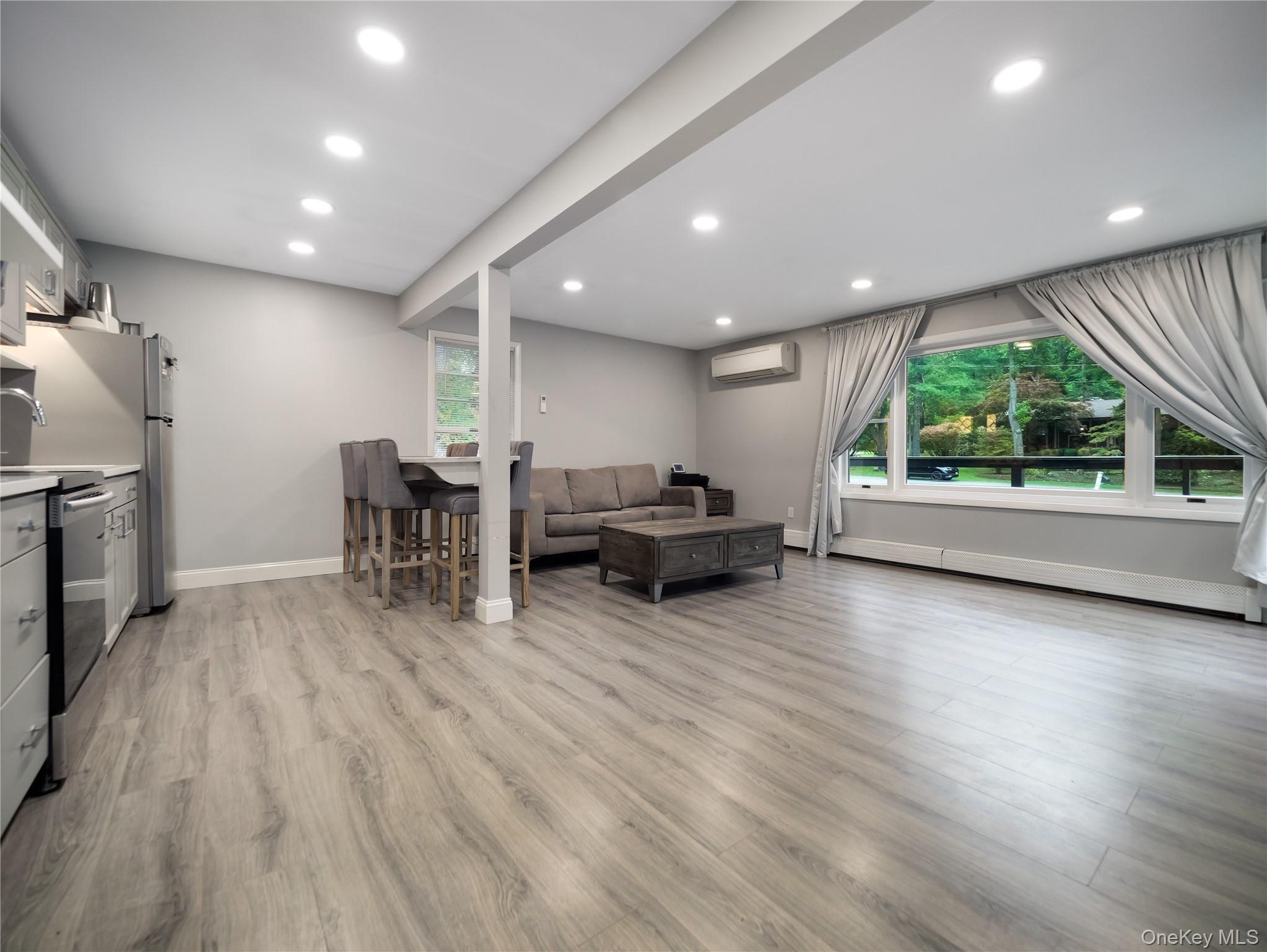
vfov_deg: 85.7
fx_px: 513
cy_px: 476
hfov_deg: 102.0
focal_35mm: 14
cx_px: 634
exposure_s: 1/20
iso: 800
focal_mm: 7
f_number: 2.8
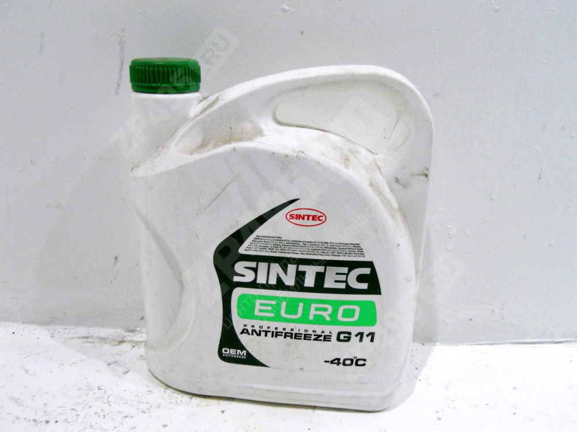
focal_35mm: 32
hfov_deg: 56.8
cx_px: 288
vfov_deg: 44.2
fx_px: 533
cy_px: 216
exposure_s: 1/100
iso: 400
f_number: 3.5
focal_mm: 5.8
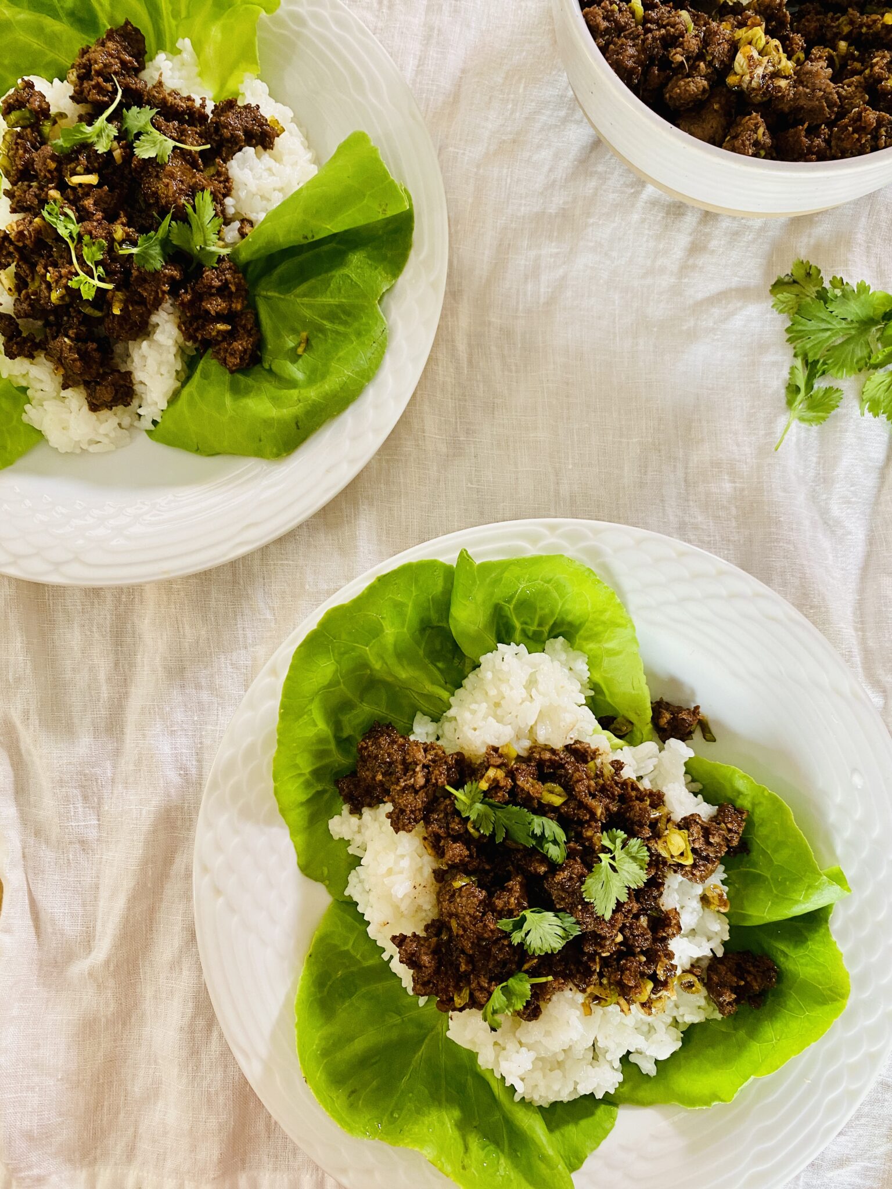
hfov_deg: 53.1
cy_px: 594
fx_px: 893
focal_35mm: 26
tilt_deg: -84.8
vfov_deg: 67.3
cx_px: 446
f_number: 1.8
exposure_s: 1/60
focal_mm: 4.25
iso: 125
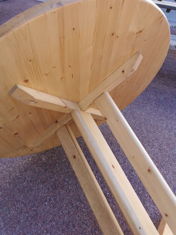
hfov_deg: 51.4
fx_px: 183
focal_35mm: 27
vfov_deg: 65.3
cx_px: 88
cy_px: 118
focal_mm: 5.58
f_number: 1.8
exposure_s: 1/168
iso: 50
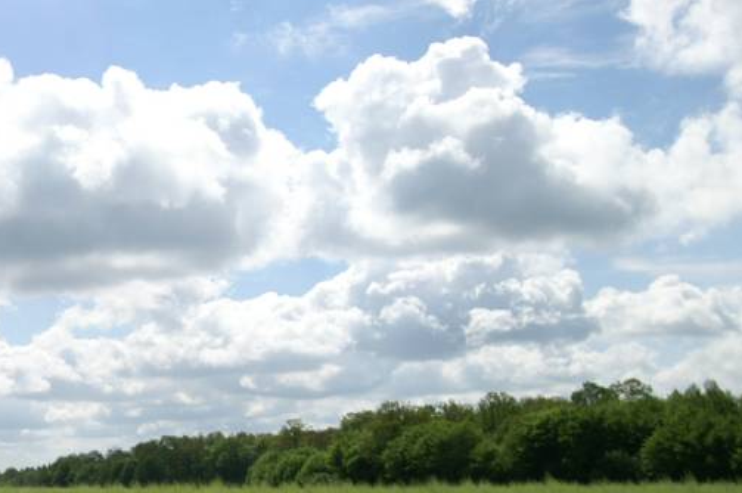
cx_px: 41
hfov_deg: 33.8
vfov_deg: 24.2
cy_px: 382
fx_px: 1132
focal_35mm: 55
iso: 100
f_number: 8
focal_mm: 18
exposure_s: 1/800
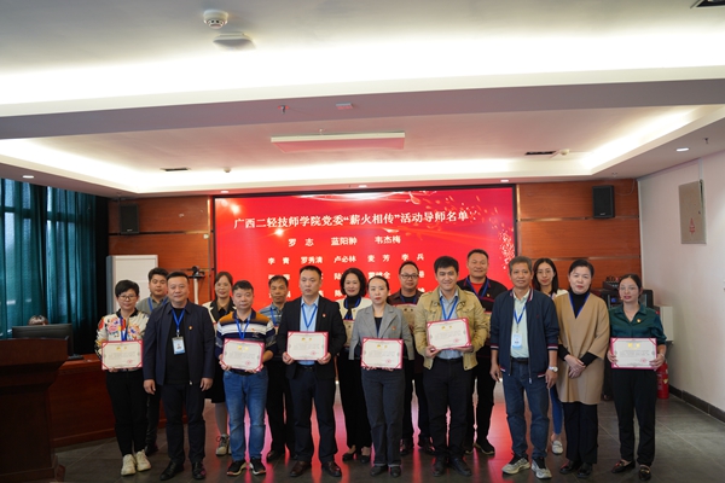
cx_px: 362
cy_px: 242
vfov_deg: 46.4
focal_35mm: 28
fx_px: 564
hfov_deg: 65.5
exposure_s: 1/30
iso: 200
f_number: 2.8
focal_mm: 28
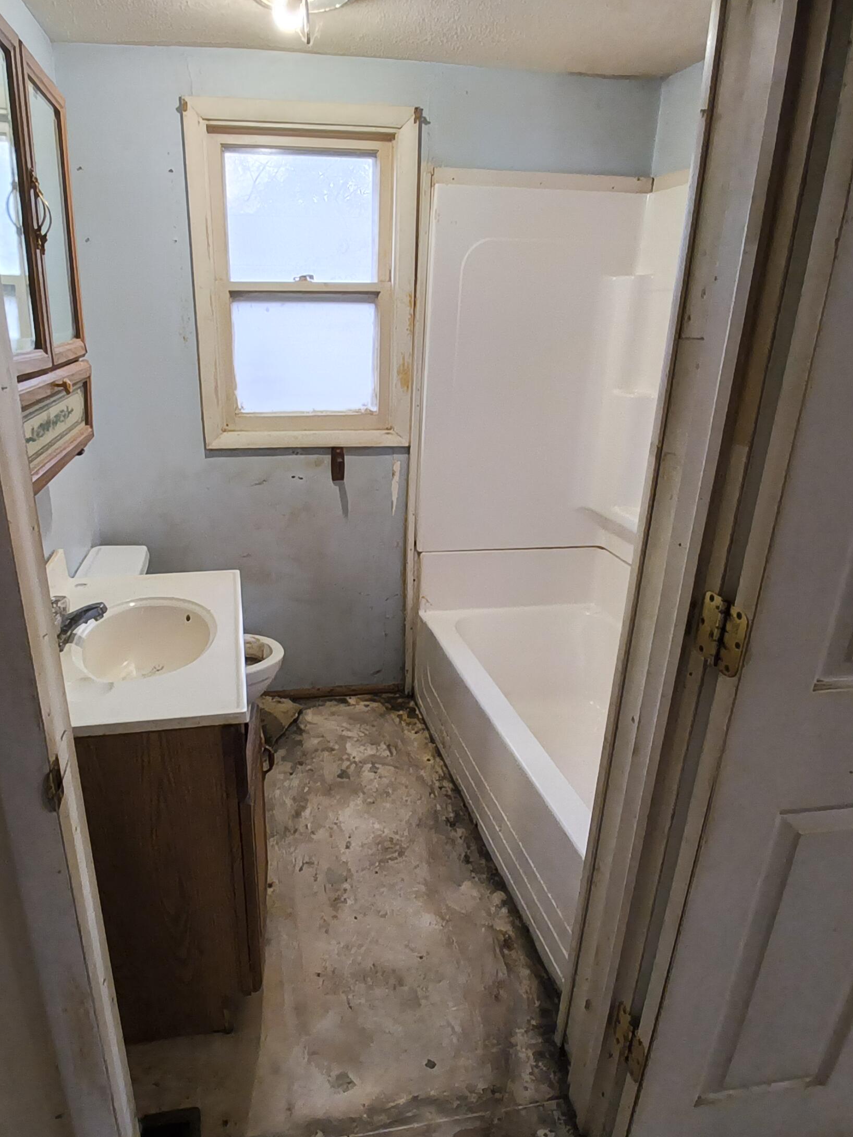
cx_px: 348
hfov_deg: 60.6
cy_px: 584
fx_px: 723
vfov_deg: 76.4
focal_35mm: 22
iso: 320
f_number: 2.2
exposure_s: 1/40
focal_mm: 1.46
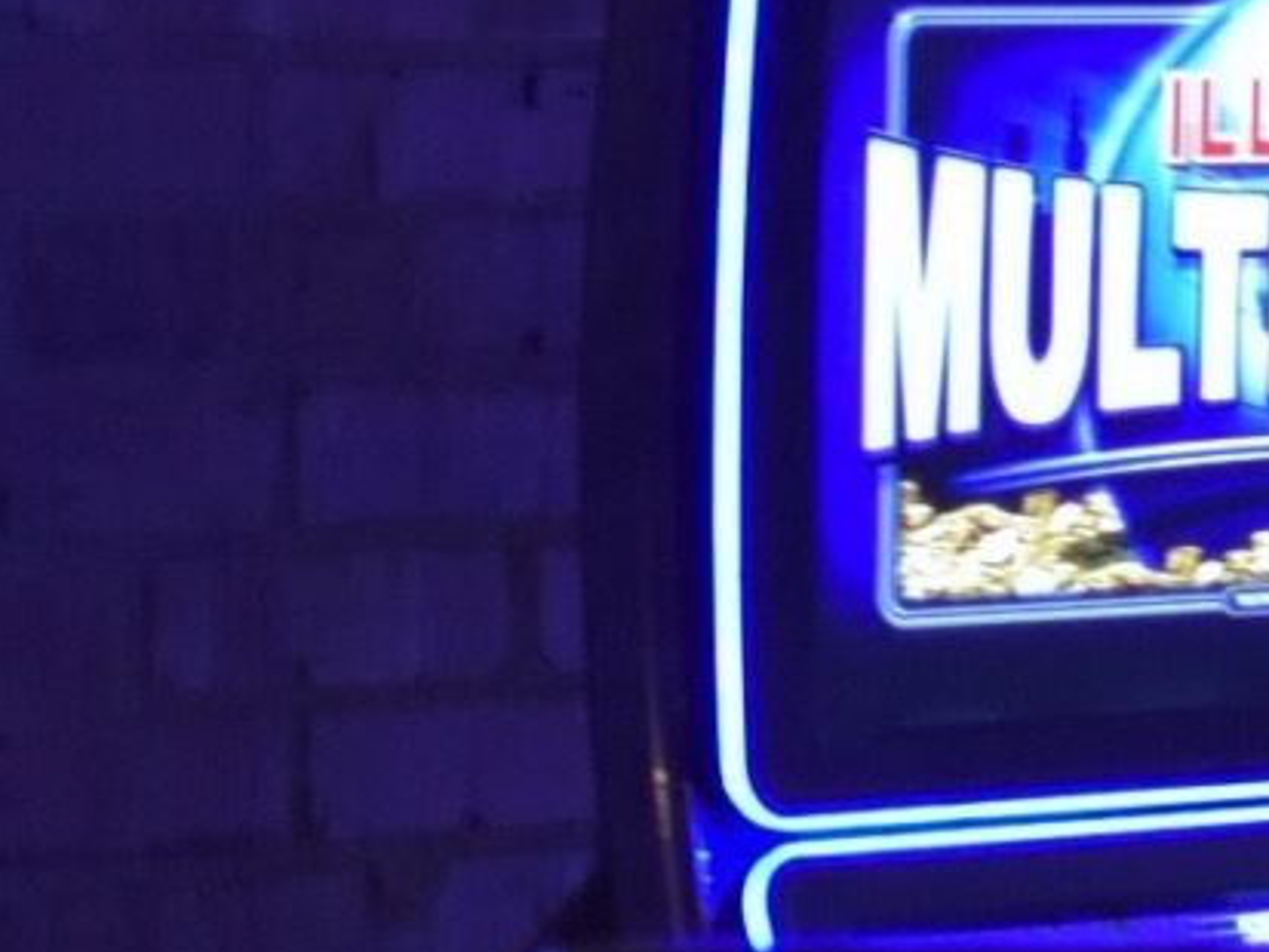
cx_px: 3930
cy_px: 502
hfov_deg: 5.8
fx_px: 11477
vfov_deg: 4.8
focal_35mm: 313
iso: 1250
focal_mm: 35
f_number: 1.8
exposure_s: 1/60
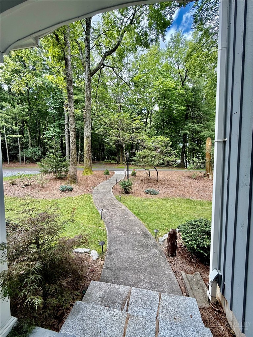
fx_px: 136
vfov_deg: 102.1
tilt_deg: -2.7
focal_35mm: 14
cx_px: 126
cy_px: 168
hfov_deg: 85.7
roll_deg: -0.2
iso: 50
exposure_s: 1/187
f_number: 2.2
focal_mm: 2.22
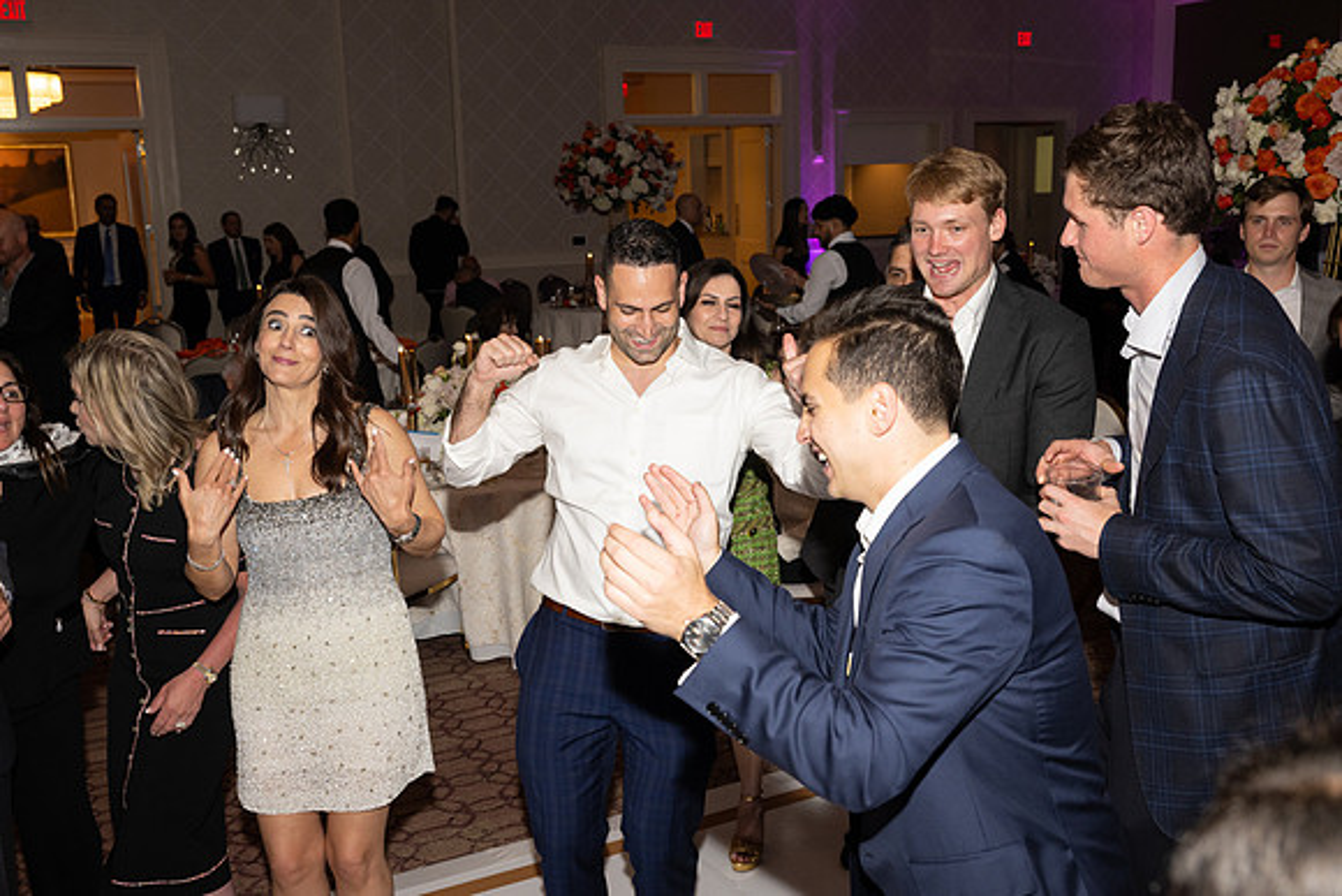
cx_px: 671
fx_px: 1286
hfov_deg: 55.1
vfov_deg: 38.4
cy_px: 448
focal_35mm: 34
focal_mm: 34.5
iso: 800
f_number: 5.6
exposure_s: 1/100
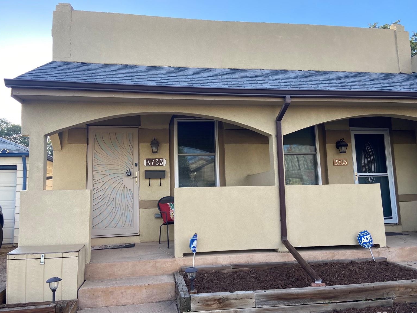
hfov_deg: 65.3
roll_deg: +1.4
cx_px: 204
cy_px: 158
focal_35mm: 27
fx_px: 325
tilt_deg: +6.9
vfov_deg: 51.4
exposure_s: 1/402
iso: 32
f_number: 1.8
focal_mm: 4.25
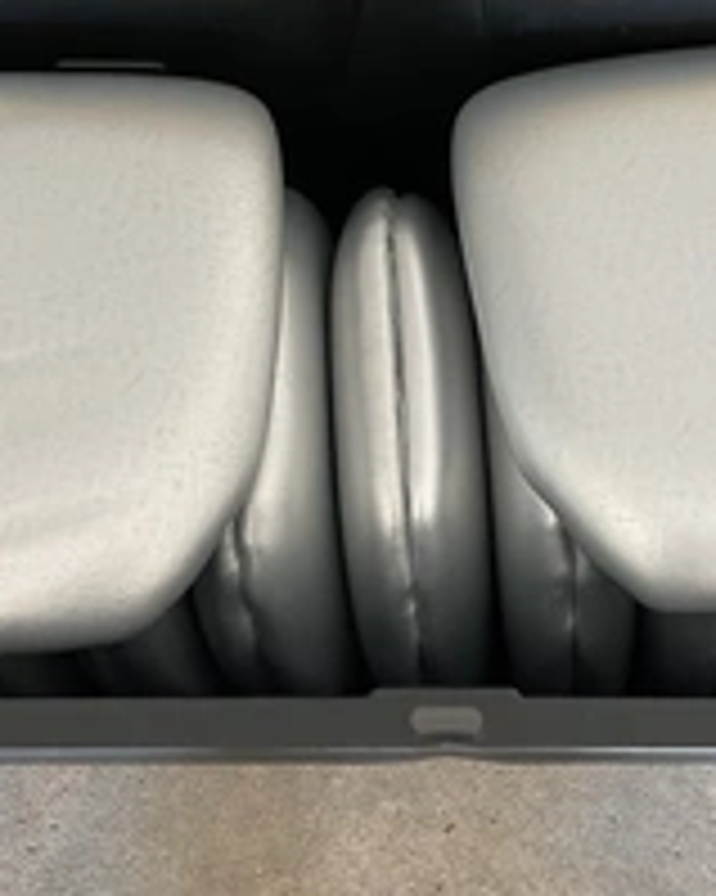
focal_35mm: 57
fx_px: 1511
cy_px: 279
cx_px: 401
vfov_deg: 32.7
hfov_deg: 26.6
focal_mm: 3
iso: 80
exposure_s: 1/60
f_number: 1.8
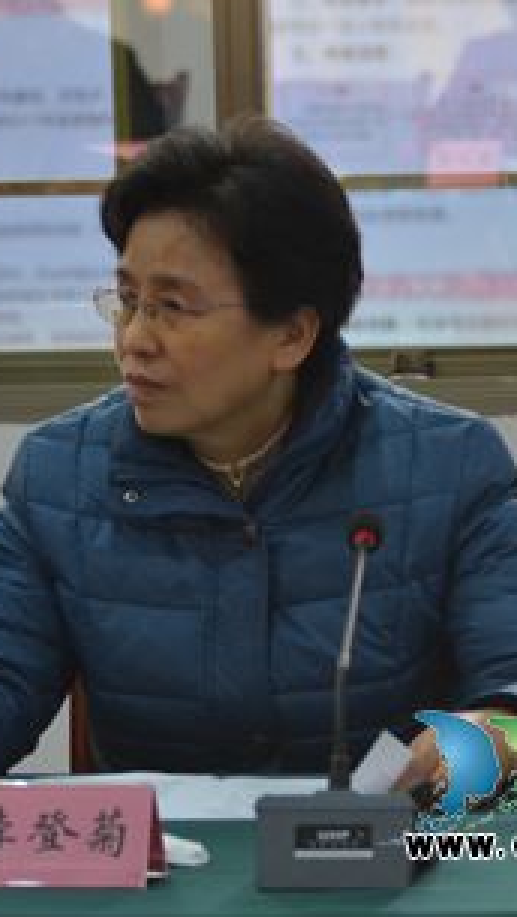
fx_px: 6564
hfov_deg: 4.5
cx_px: 225
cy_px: 471
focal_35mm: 270
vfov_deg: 8.0
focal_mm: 105
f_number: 5.3
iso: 100
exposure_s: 1/6
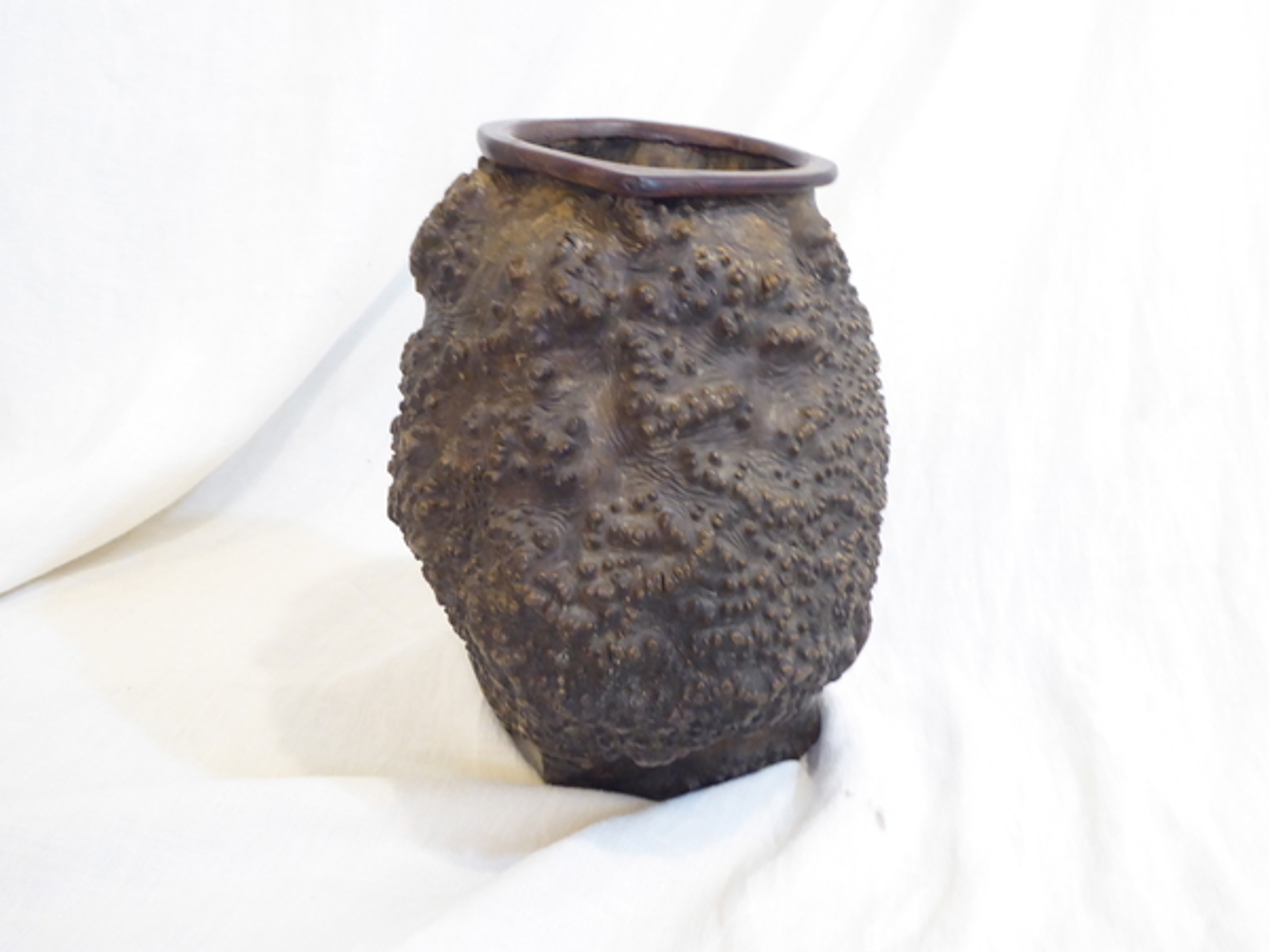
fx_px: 1540
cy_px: 476
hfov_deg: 44.8
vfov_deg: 34.3
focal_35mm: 42
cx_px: 634
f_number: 3.8
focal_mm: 7.2
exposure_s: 1/6
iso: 400
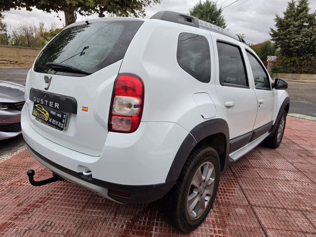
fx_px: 210
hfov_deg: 73.9
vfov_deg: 58.9
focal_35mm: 23
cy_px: 118
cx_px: 158
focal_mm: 6.5
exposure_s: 1/359
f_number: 1.4
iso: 32
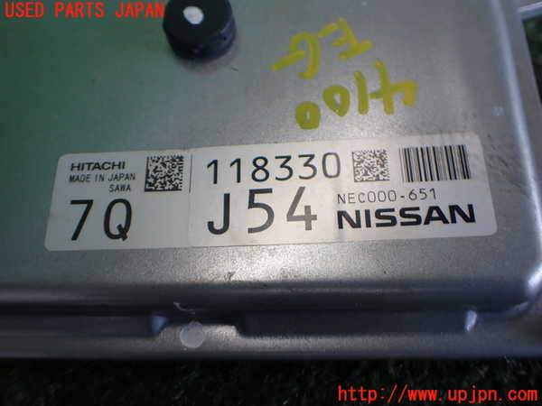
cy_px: 203
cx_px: 271
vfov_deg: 46.8
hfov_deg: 60.0
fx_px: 470
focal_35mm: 30
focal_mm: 5.4
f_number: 2.3
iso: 100
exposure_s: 1/125
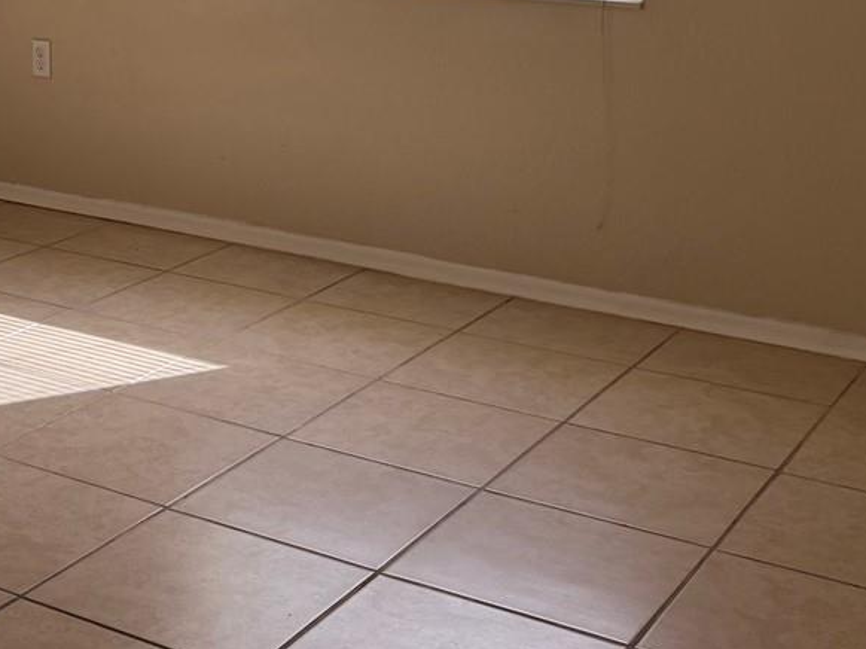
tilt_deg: -0.9
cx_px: 103
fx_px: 1650
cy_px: -191
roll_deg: +0.9
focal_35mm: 66
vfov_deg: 20.4
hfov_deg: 28.4
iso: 100
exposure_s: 1/840
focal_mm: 6.76
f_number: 1.78
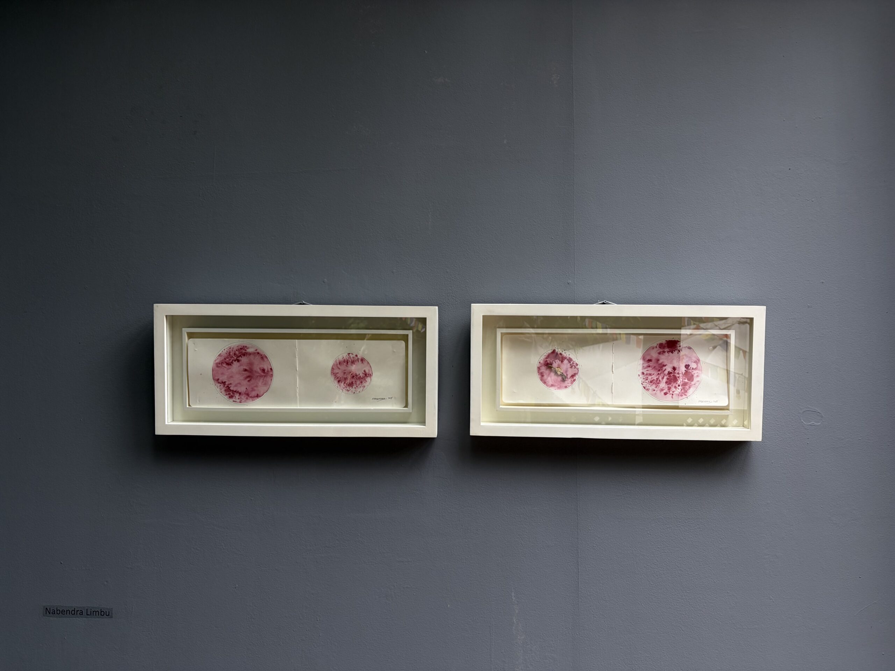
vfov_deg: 53.1
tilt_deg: +3.7
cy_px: 336
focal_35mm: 26
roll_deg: +0.6
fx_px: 672
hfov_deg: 67.3
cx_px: 448
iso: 40
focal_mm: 5.96
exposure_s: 1/198
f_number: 1.6
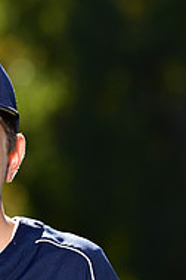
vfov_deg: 3.4
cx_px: -39
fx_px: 4750
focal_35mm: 613
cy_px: 359
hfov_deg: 2.2
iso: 80
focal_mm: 200
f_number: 5.6
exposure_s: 1/250
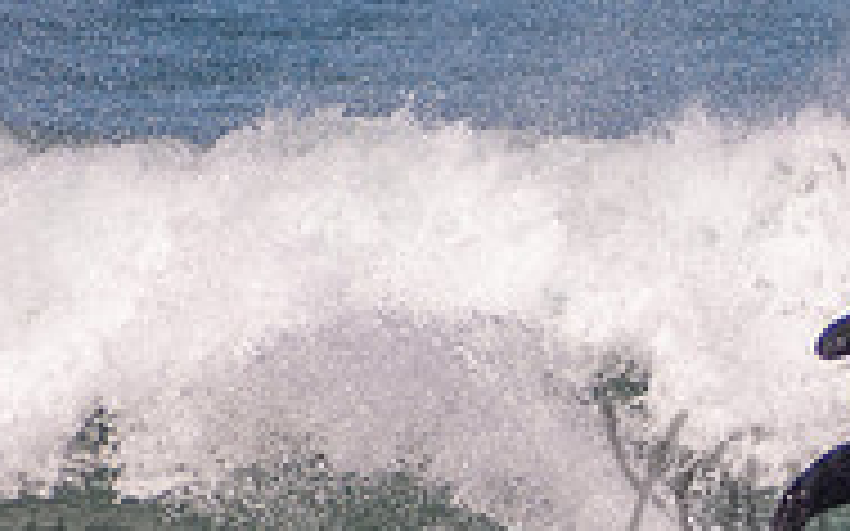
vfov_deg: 0.7
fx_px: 43399
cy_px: 439
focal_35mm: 1874
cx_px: 1066
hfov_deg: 1.1
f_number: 5.6
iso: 180
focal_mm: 400
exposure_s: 1/1250
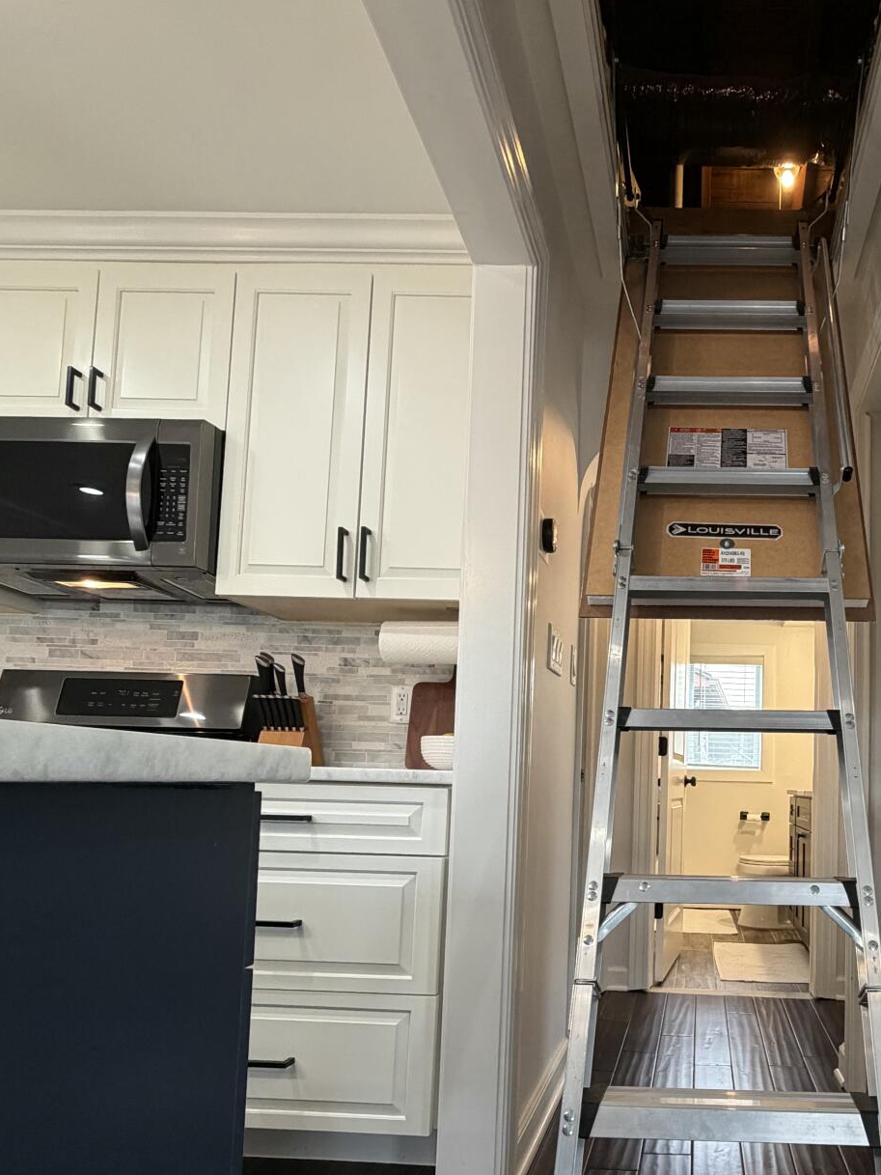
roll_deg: -1.3
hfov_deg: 55.2
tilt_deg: +3.9
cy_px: 742
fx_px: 780
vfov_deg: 72.5
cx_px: 690
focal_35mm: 23
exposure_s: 1/120
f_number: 2.2
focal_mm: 2.22
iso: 250
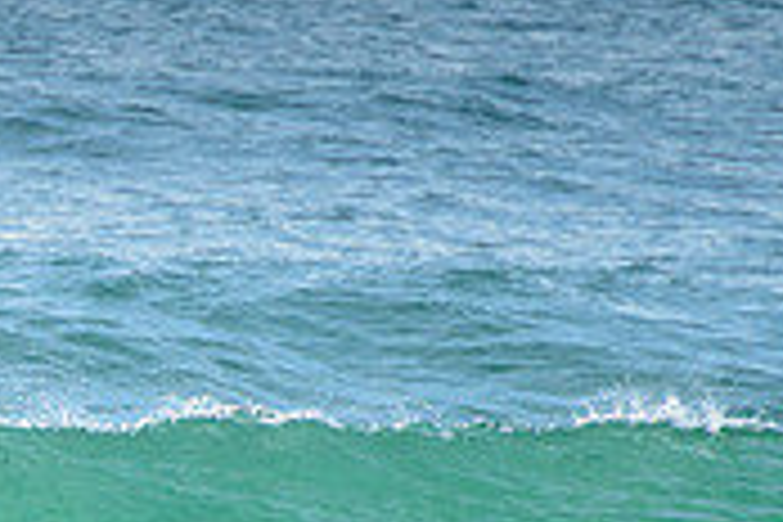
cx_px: -547
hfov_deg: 1.3
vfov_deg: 0.8
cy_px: 753
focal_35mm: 1633
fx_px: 35515
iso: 200
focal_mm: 400
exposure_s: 1/1600
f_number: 7.1
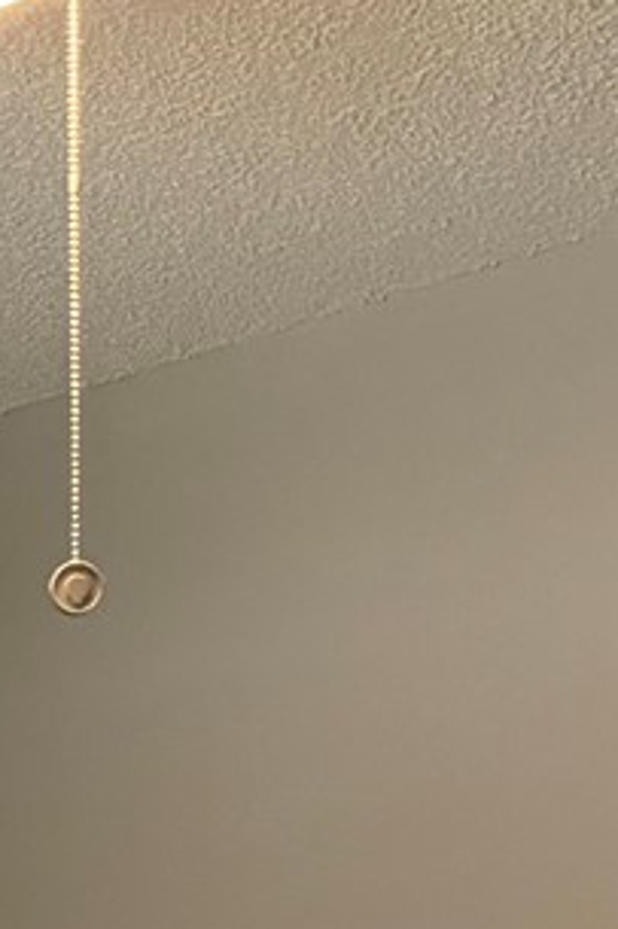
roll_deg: +1.1
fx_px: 3660
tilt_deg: -4.3
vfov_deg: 13.4
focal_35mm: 142
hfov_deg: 9.0
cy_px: 1483
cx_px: -645
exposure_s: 1/60
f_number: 1.6
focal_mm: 5.96
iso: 250
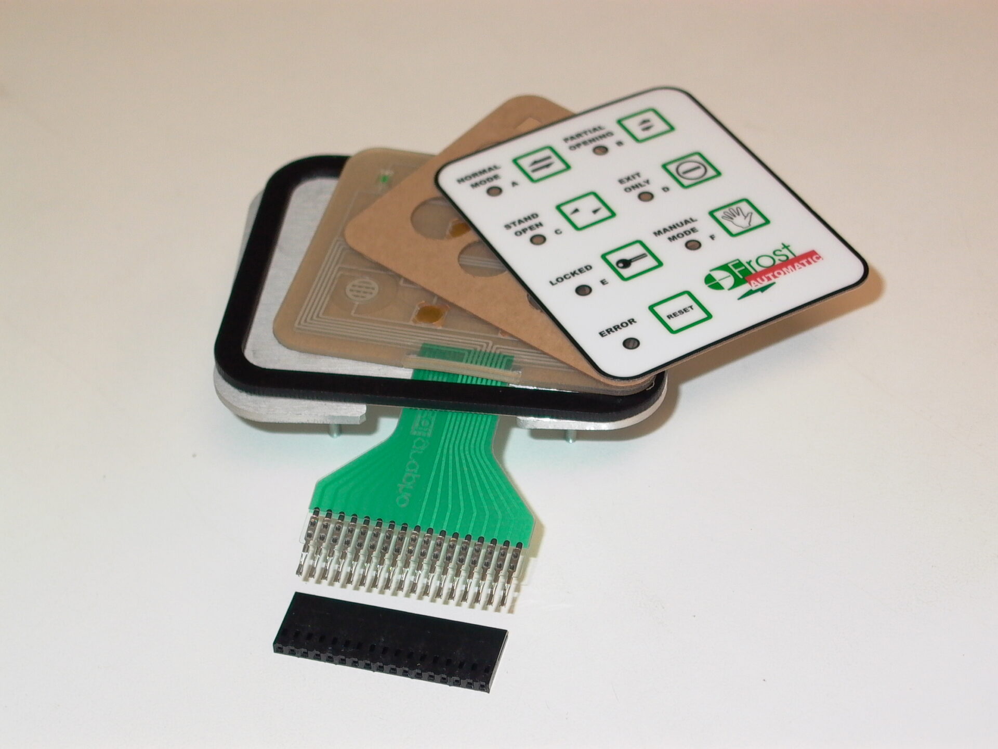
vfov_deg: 17.2
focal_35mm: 86
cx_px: 499
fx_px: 2479
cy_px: 374
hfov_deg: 22.8
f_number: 2.41
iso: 100
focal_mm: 18.33
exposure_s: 1/71.2
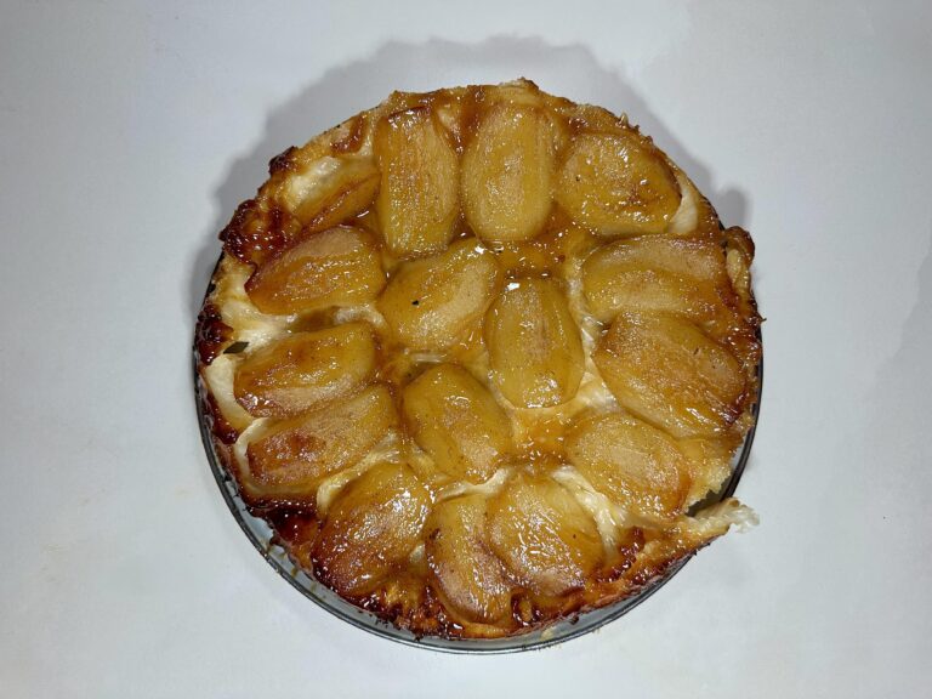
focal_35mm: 24
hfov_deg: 71.6
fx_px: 646
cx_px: 466
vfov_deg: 56.8
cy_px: 350
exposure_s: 1/50
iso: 250
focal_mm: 6.86
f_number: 1.78
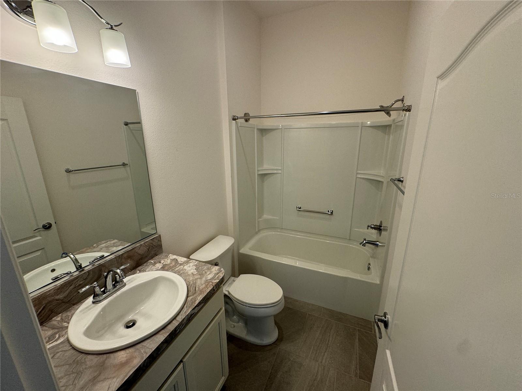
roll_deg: +0.9
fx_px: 211
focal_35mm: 14
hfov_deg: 102.1
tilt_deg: -15.2
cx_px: 261
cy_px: 196
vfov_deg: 85.7
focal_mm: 2.22
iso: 160
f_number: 2.2
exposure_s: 1/120
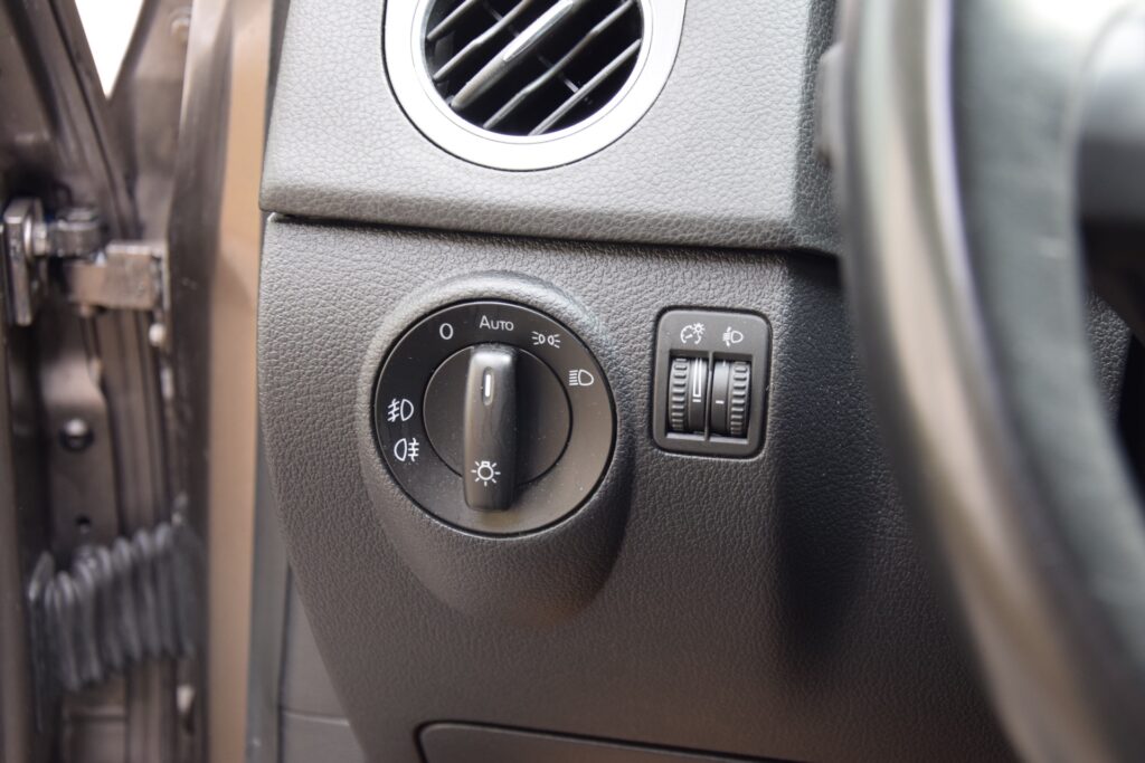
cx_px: 572
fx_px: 1622
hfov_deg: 38.9
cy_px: 382
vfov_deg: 26.5
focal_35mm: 51
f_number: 4.2
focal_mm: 34
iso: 720
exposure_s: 1/60
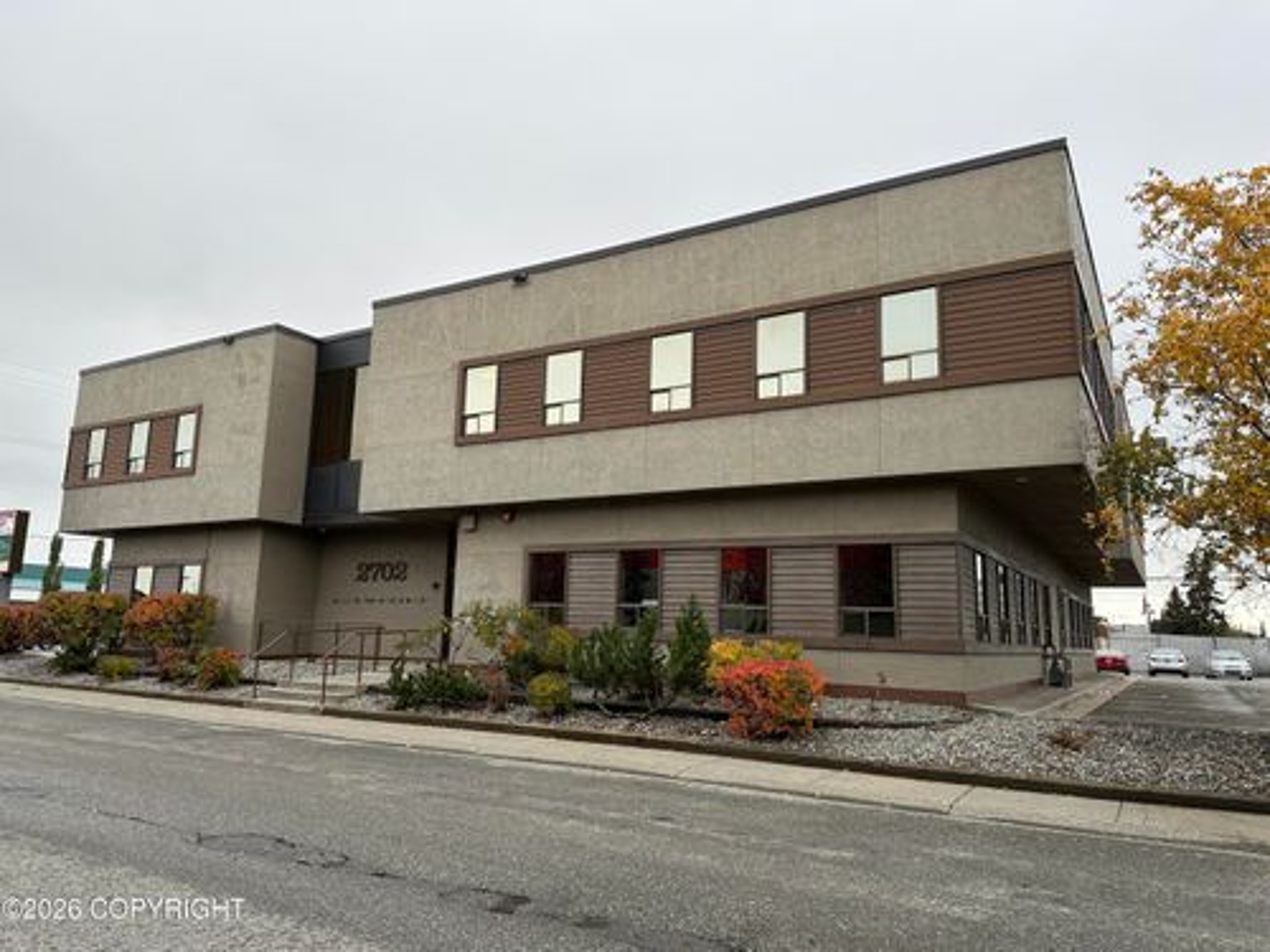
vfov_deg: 56.8
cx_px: 635
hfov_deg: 71.6
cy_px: 476
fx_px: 881
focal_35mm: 24
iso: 80
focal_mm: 6.86
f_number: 1.78
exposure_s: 1/464
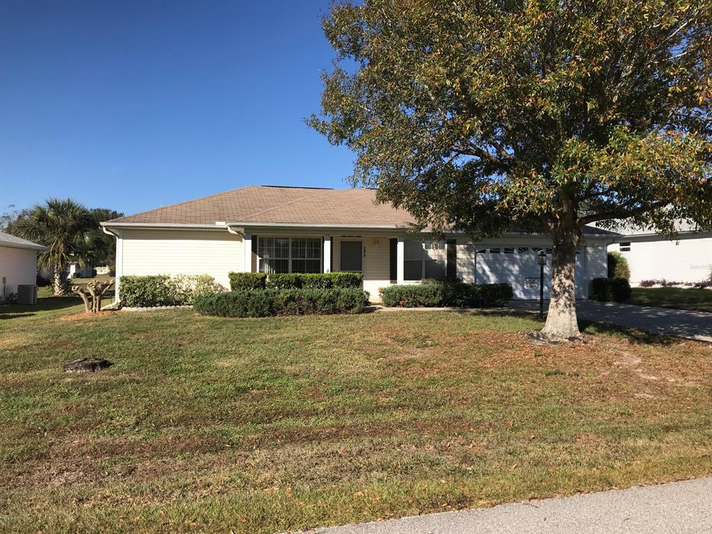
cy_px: 267
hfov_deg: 63.4
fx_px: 576
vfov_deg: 49.7
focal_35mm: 28
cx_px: 356
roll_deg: +0.7
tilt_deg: +0.4
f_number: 1.8
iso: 20
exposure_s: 1/2227
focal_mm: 3.99
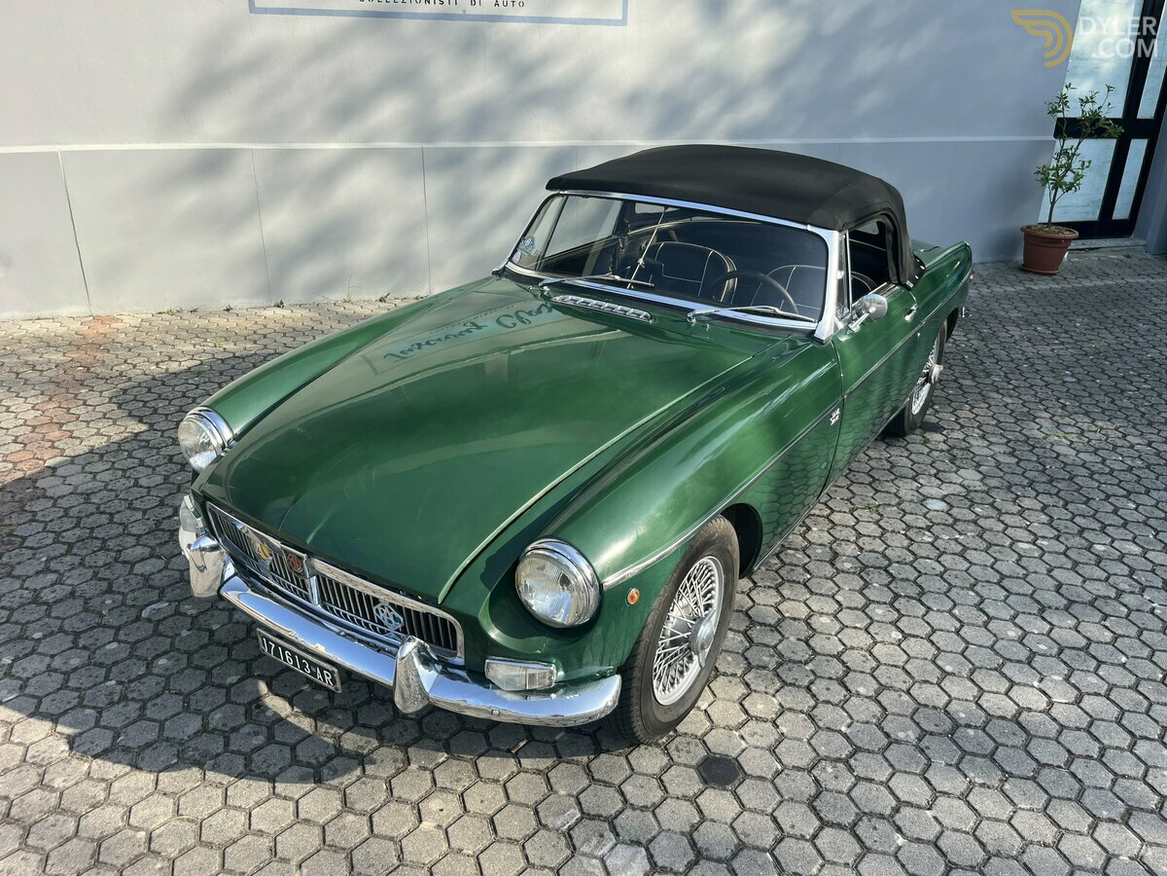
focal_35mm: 26
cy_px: 438
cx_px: 584
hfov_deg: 67.3
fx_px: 877
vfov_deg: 53.1
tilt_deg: -23.6
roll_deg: -1.8
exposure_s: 1/1056
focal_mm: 5.1
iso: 50
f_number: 1.6
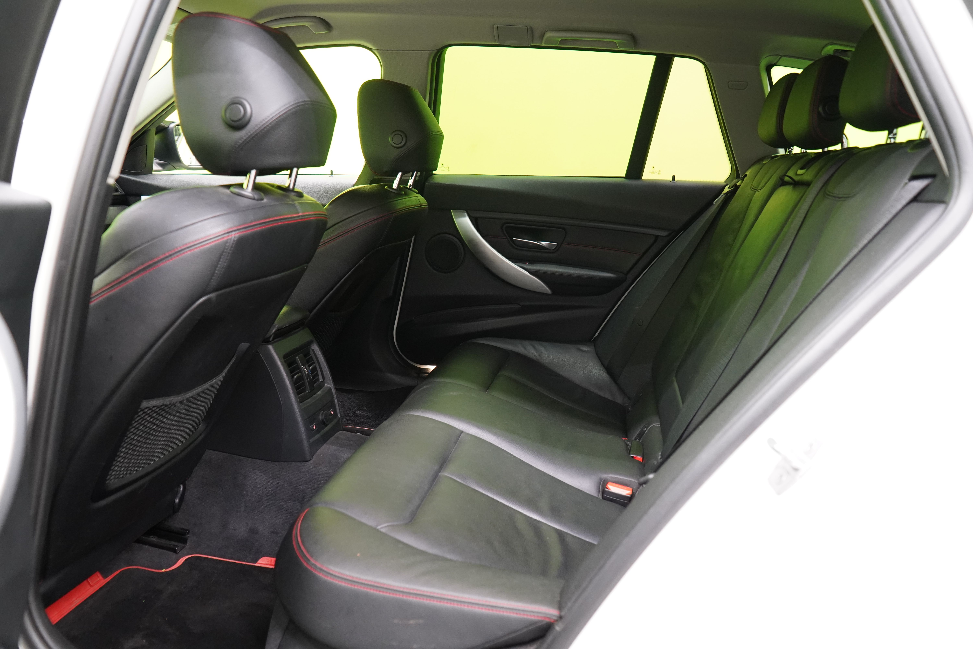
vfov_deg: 46.4
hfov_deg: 65.5
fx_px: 757
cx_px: 486
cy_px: 324
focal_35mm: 28
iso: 3200
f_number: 5
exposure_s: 1/20
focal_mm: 28
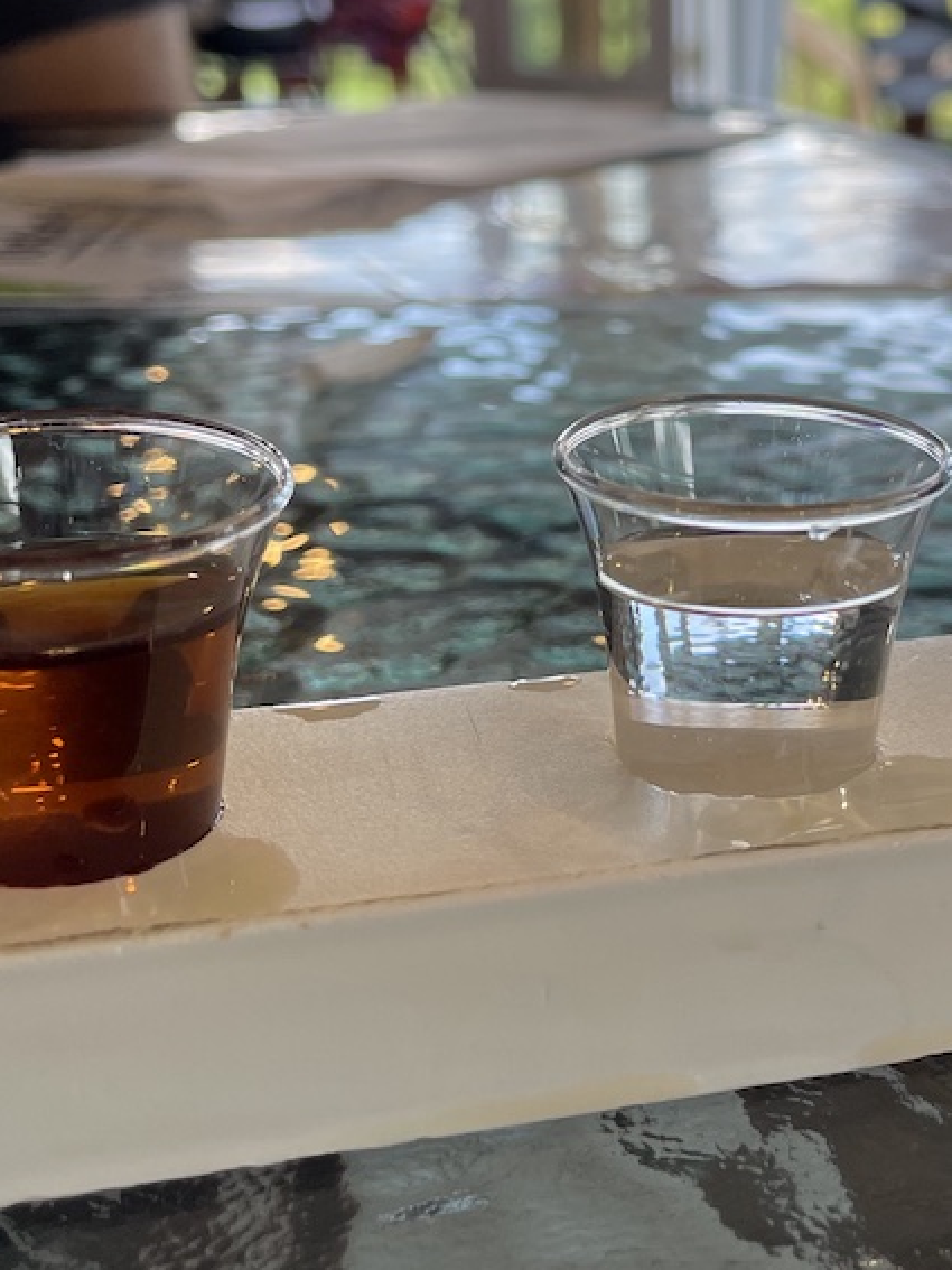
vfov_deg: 34.6
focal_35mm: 55
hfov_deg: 26.3
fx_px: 2018
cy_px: 410
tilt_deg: -12.9
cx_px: 699
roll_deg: +0.4
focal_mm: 4.2
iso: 32
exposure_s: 1/245
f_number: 1.6
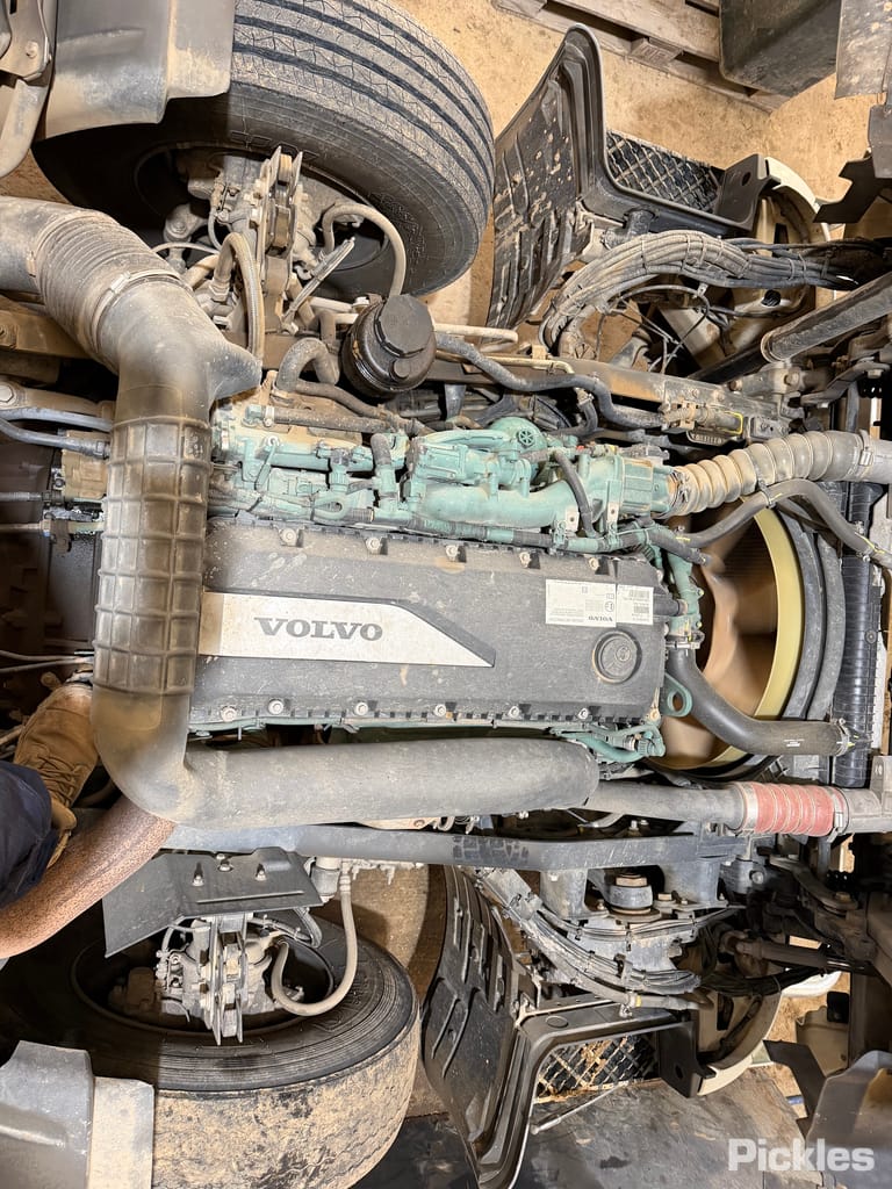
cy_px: 594
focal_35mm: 24
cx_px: 446
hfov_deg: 56.8
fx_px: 825
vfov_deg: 71.6
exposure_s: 1/60
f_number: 1.78
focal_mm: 6.76
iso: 320
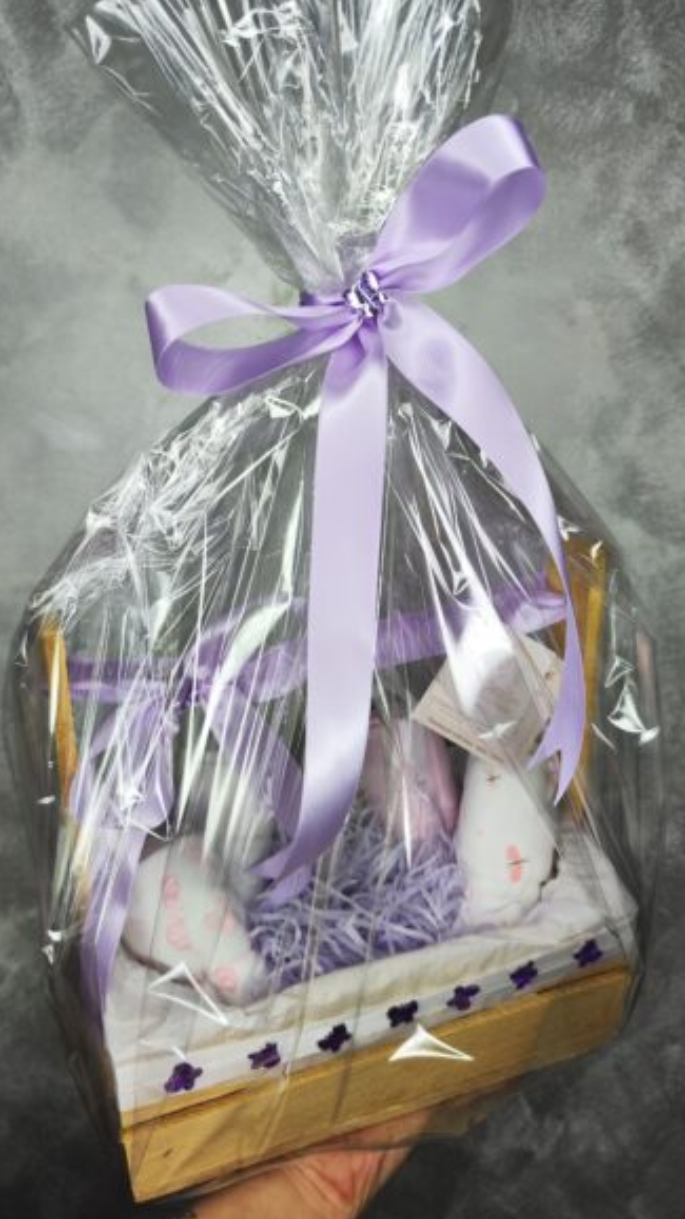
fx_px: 840
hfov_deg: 44.4
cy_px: 597
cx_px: 320
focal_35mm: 26
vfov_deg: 71.9
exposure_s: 1/179
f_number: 1.69
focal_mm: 7.01
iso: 50
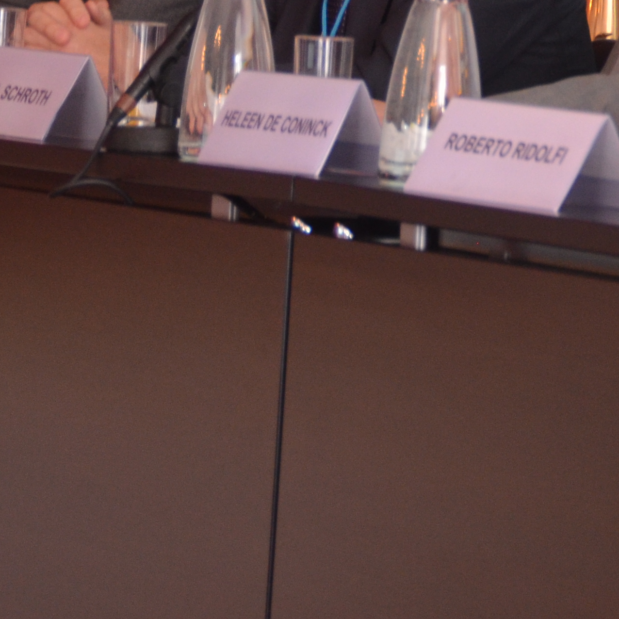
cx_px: 980
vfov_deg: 5.1
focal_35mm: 344
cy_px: -77
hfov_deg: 5.0
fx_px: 6959
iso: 640
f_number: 5
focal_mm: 70
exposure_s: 1/25
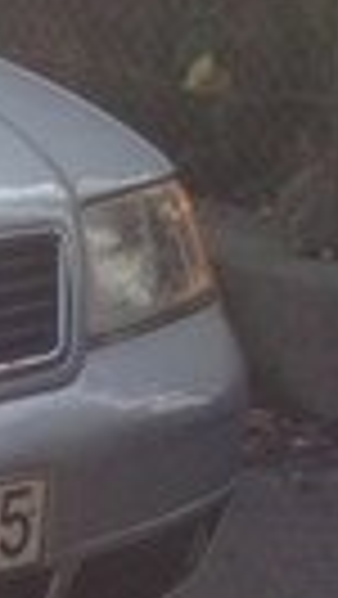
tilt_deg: -11.4
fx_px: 2831
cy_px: 299
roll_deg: +1.6
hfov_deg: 6.2
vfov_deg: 12.1
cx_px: -771
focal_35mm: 178
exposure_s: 1/1130
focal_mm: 4.12
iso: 50
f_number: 2.4
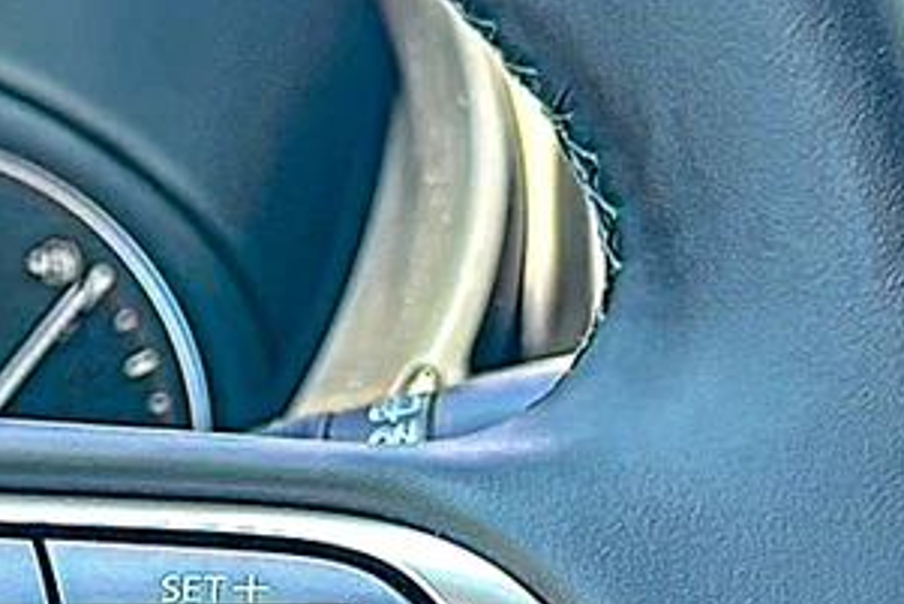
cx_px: 159
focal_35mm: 116
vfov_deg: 11.6
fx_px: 2914
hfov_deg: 17.5
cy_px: 735
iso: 100
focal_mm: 6.86
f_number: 1.78
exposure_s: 1/131
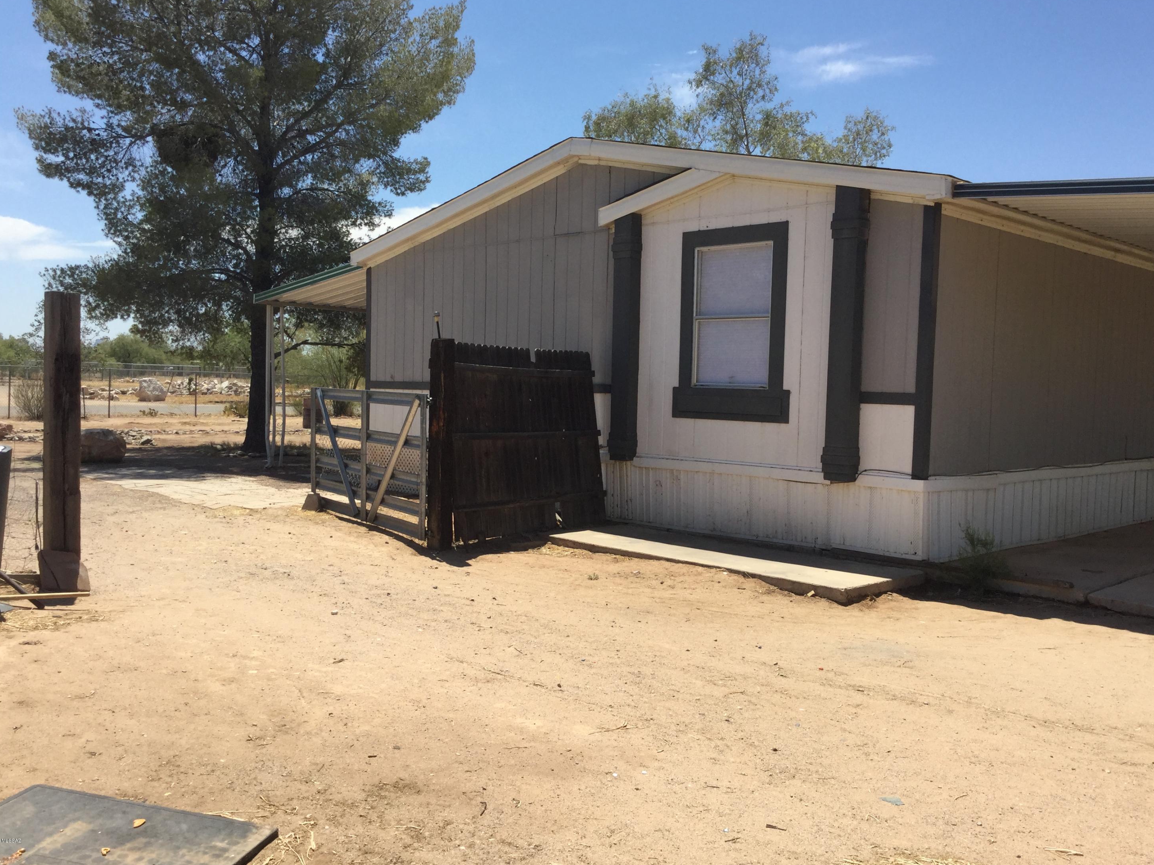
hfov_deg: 56.8
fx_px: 1067
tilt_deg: -4.8
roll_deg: -2.0
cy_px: 422
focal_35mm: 32
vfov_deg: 44.2
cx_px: 579
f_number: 2.4
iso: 25
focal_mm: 3.3
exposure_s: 1/1274
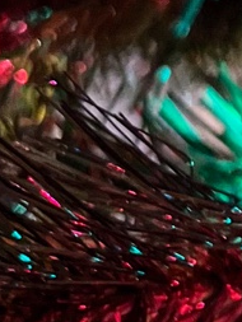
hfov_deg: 8.5
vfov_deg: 12.8
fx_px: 1434
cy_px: 56
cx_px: 641
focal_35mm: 154
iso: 1000
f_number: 1.5
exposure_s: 1/30
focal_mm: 5.7
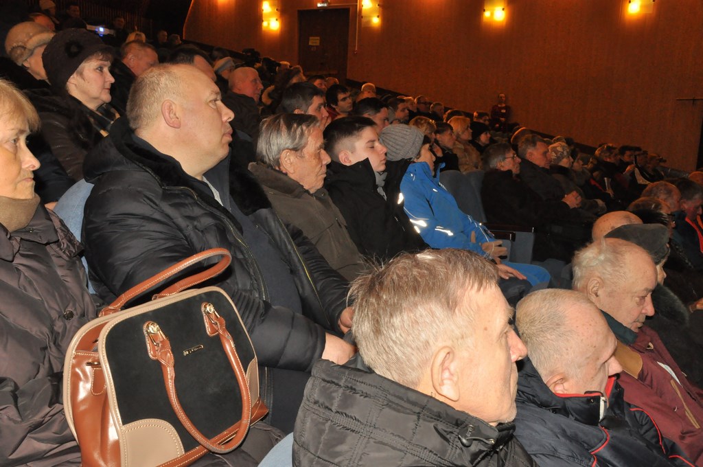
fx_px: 761
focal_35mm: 39
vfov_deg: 34.1
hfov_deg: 49.6
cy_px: 234
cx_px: 352
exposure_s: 1/30
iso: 1600
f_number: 14
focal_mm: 26
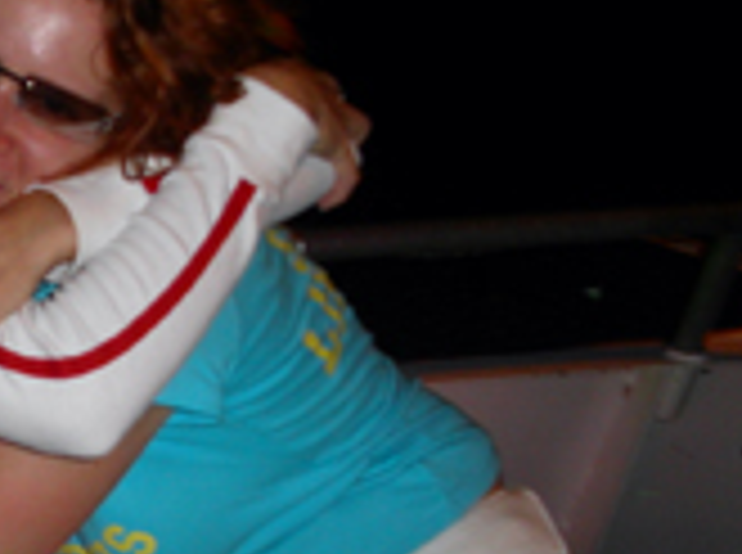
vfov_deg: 15.8
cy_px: 360
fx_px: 1989
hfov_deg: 19.8
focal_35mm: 93
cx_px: -160
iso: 100
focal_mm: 7.8
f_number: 2.8
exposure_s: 1/30
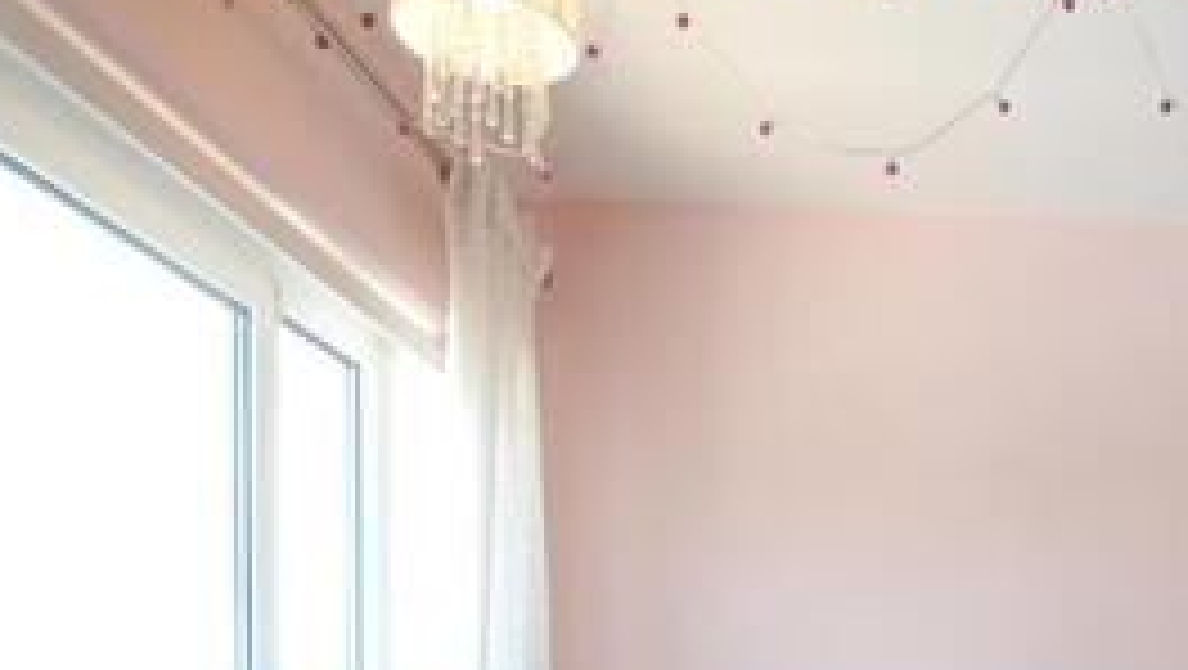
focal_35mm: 39
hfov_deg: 47.3
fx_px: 1230
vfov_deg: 26.3
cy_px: 850
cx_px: 1026
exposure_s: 1/60
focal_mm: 10
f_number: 4
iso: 200
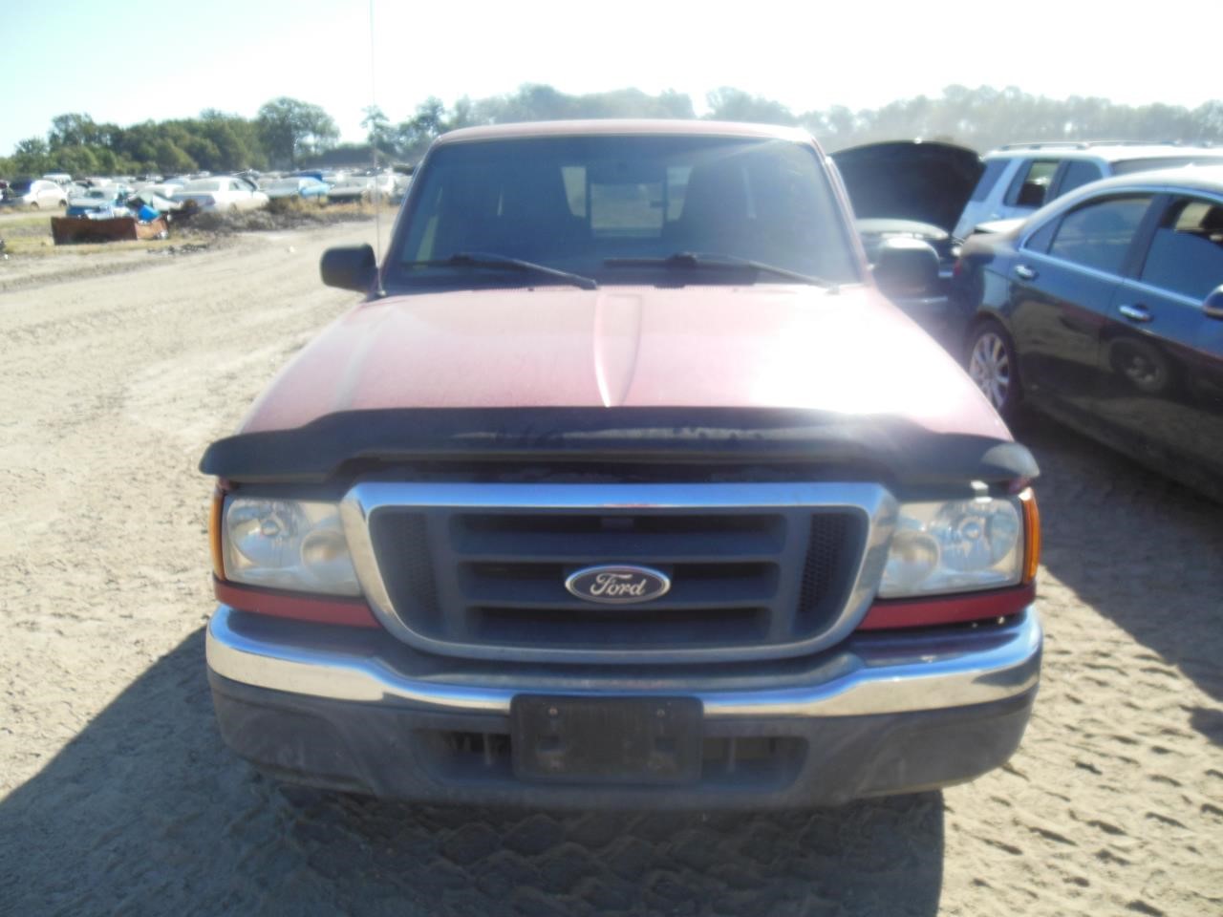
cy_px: 458
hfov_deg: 69.4
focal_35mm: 25
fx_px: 883
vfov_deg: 54.9
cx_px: 612
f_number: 3.2
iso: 125
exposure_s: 1/800
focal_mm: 4.5
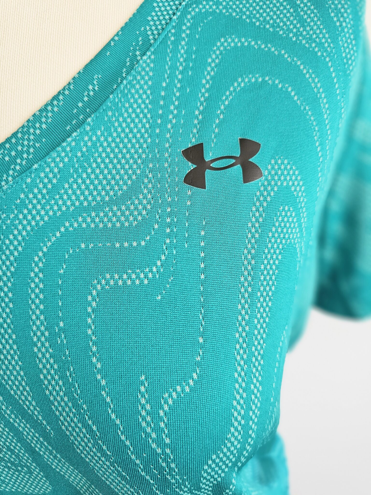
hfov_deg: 58.9
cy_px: 248
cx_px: 186
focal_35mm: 23
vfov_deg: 73.9
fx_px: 329
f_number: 1.7
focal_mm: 6.3
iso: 500
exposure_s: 1/240
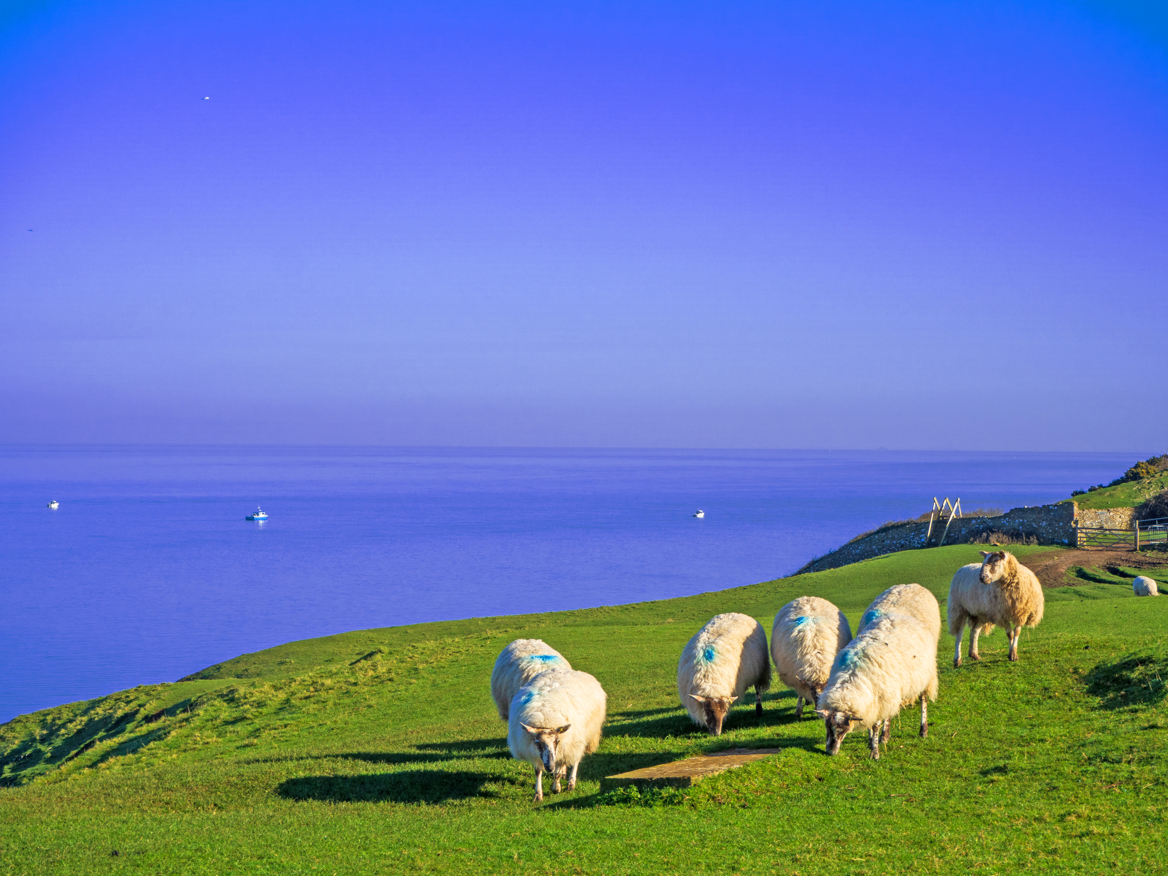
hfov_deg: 23.3
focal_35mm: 84
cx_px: 584
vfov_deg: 17.6
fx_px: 2834
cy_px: 438
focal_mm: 42
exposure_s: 1/250
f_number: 10
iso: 200
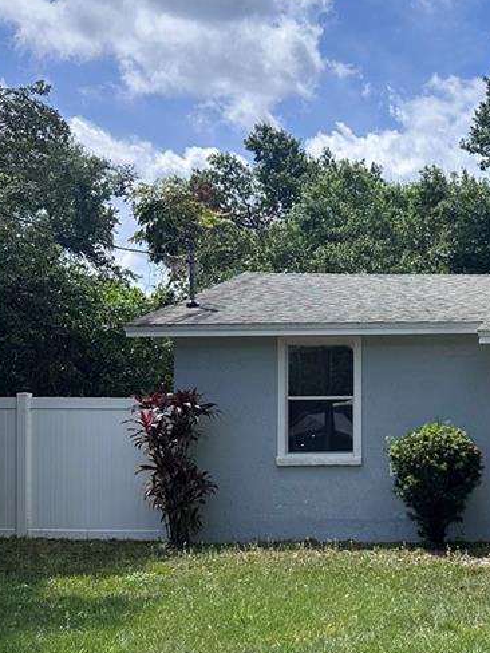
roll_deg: +0.5
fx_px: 1114
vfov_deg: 32.6
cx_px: 586
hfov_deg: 22.8
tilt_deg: +1.4
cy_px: 404
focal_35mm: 59
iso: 80
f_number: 1.78
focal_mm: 6.86
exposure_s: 1/5263
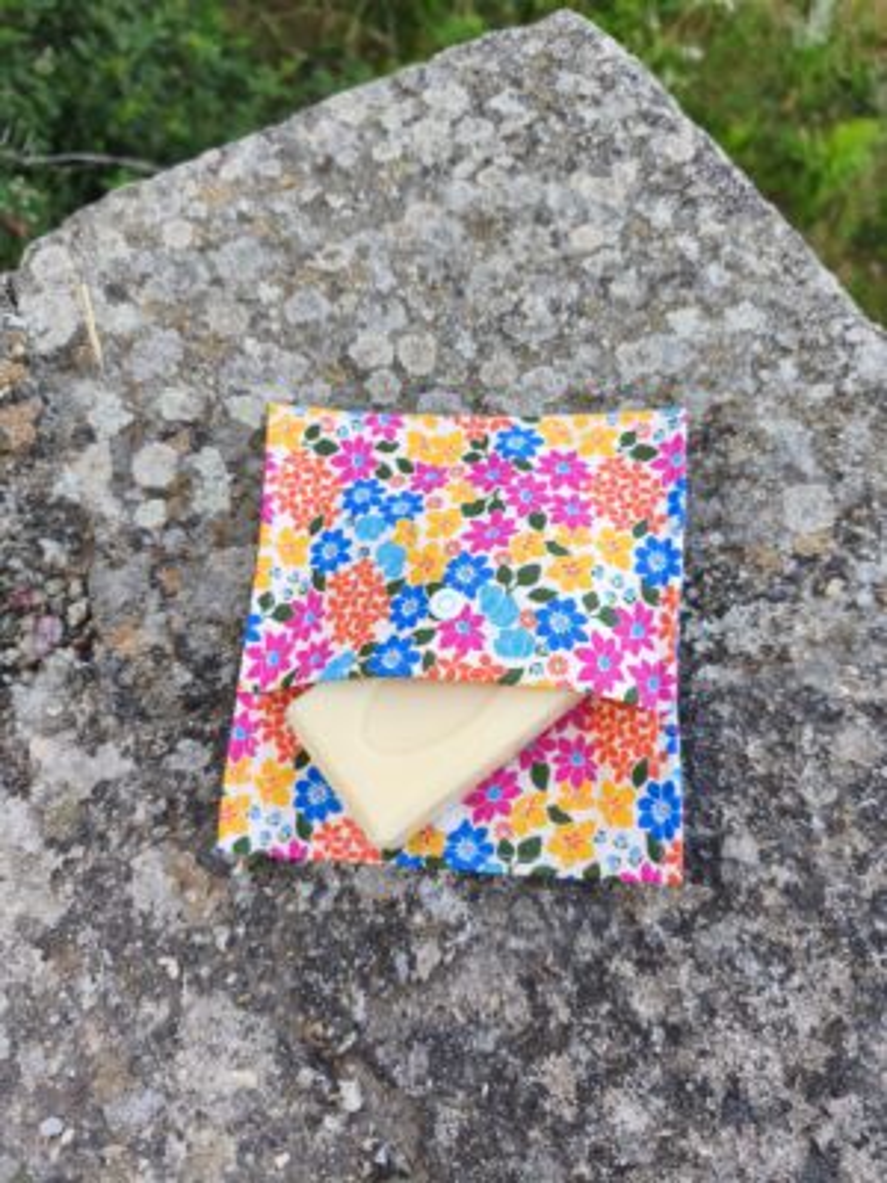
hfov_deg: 58.9
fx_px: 786
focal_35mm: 23
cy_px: 592
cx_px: 444
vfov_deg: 73.9
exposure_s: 1/99.9
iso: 160
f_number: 1.65
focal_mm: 6.18
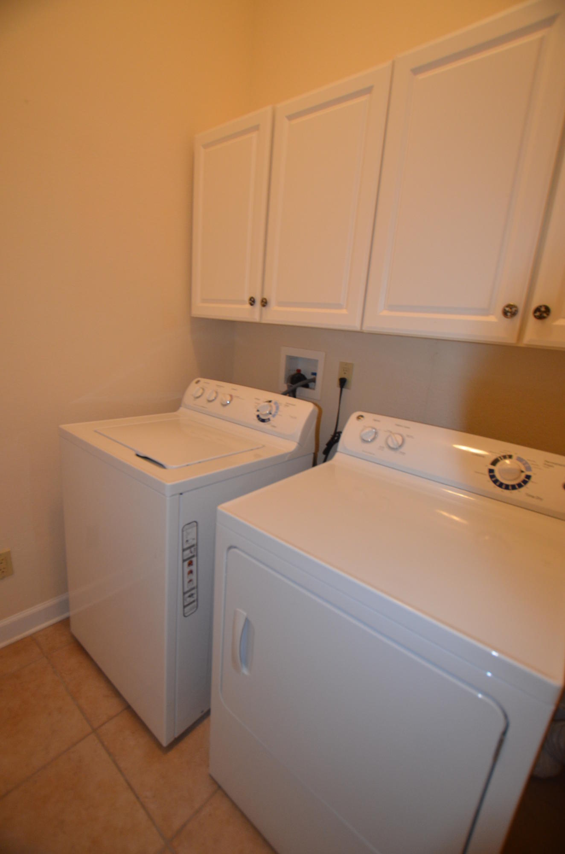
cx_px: 282
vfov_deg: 92.6
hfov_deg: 69.4
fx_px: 408
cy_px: 427
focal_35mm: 17
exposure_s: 1/60
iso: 800
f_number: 3.5
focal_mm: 11.5
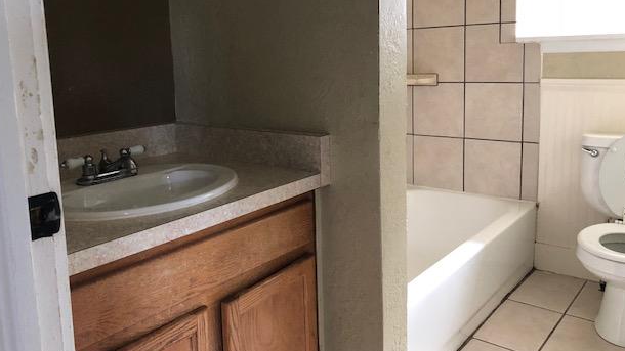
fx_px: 530
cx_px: 303
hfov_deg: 61.0
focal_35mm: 32
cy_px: 129
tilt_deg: -7.8
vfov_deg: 36.4
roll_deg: +2.8
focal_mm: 4
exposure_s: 1/15
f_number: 1.8
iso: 64
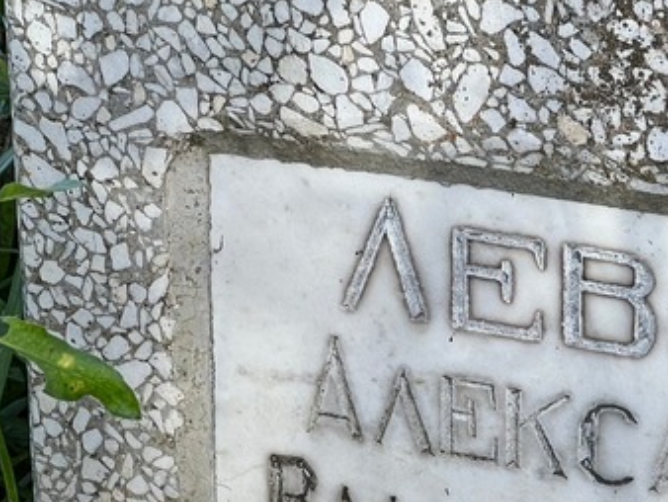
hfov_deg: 10.8
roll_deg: +1.8
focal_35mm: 182
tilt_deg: -32.5
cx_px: 520
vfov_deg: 8.1
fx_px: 3515
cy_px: 512
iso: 32
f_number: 2.8
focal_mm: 9
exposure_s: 1/99
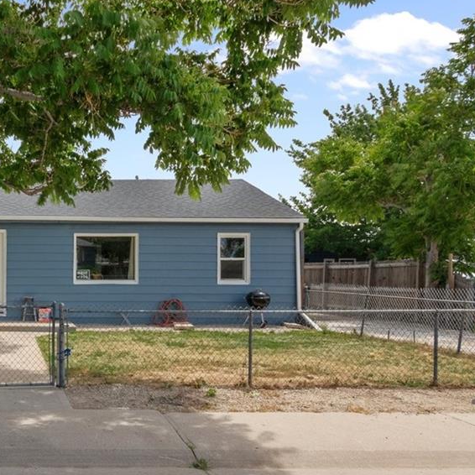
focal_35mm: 36
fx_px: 559
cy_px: 279
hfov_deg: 40.7
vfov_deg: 45.8
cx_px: 8
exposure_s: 1/200
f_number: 8
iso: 400
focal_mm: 10
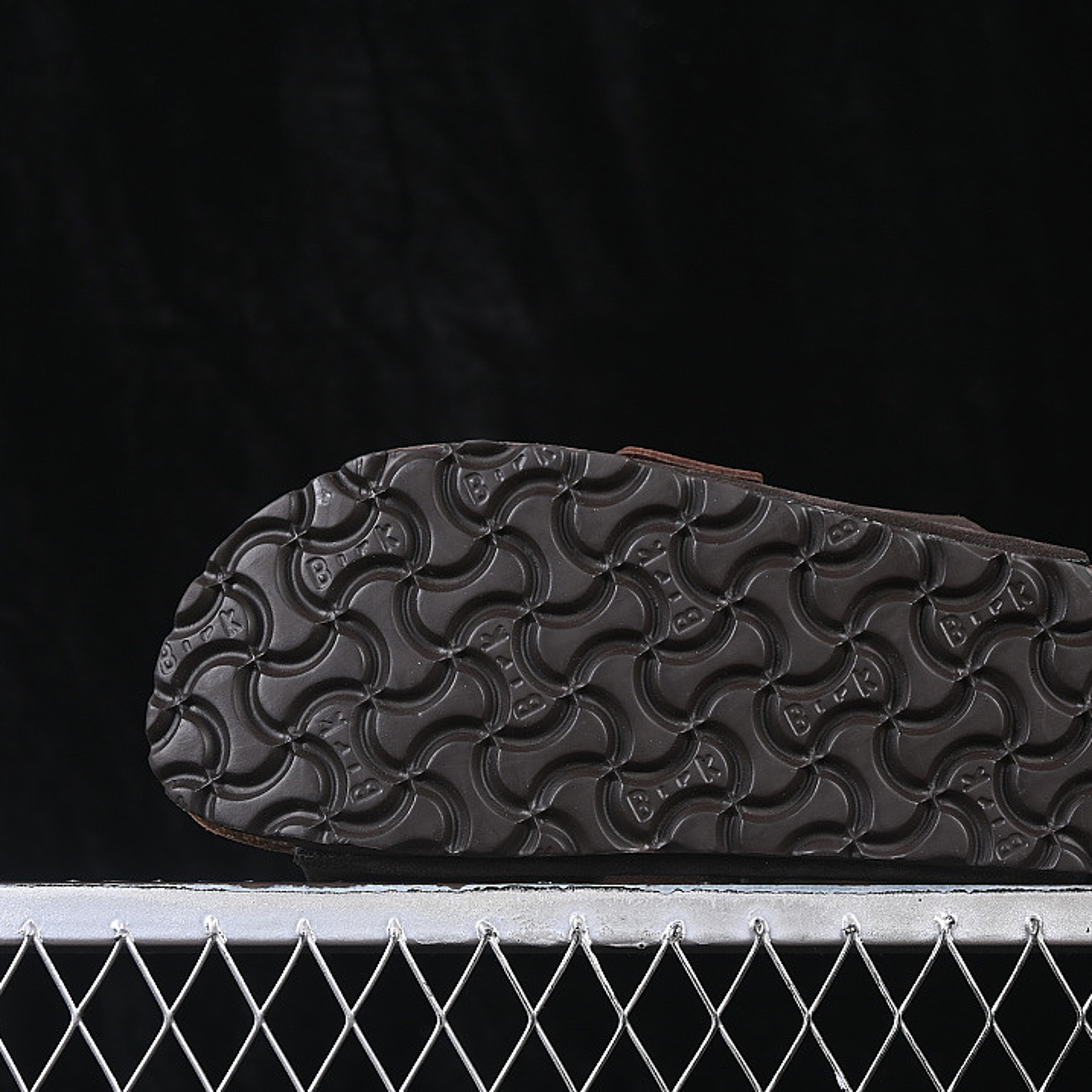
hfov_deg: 18.1
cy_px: 545
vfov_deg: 18.1
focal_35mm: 96
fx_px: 3426
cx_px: 707
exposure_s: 1/60
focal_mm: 50
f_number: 6.3
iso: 160
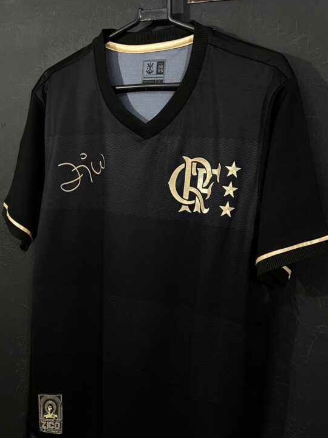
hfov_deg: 38.7
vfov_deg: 50.0
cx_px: 160
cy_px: 249
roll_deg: -2.4
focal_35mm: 37
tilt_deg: -6.9
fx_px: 467
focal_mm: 4.25
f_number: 1.8
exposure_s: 1/60
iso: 400
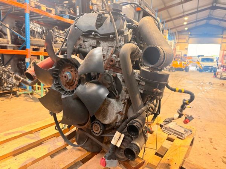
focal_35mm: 24
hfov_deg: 71.6
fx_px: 157
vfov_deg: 56.8
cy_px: 84
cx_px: 113
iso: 800
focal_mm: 6.76
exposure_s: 1/45
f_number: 1.78
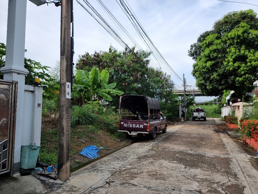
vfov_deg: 56.8
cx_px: 129
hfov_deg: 71.6
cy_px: 97
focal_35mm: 24
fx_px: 179
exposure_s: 1/552
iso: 50
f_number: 1.8
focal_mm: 6.7
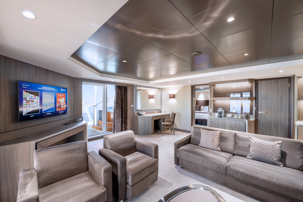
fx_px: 118
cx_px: 152
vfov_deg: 81.2
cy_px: 101
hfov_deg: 104.3
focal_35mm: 14
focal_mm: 14
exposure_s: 1/4
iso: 400
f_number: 11
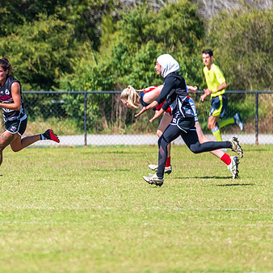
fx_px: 7995
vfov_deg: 2.0
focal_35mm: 896
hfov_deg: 2.0
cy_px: 129
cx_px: -18
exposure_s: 1/2000
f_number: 7.1
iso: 800
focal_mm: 460
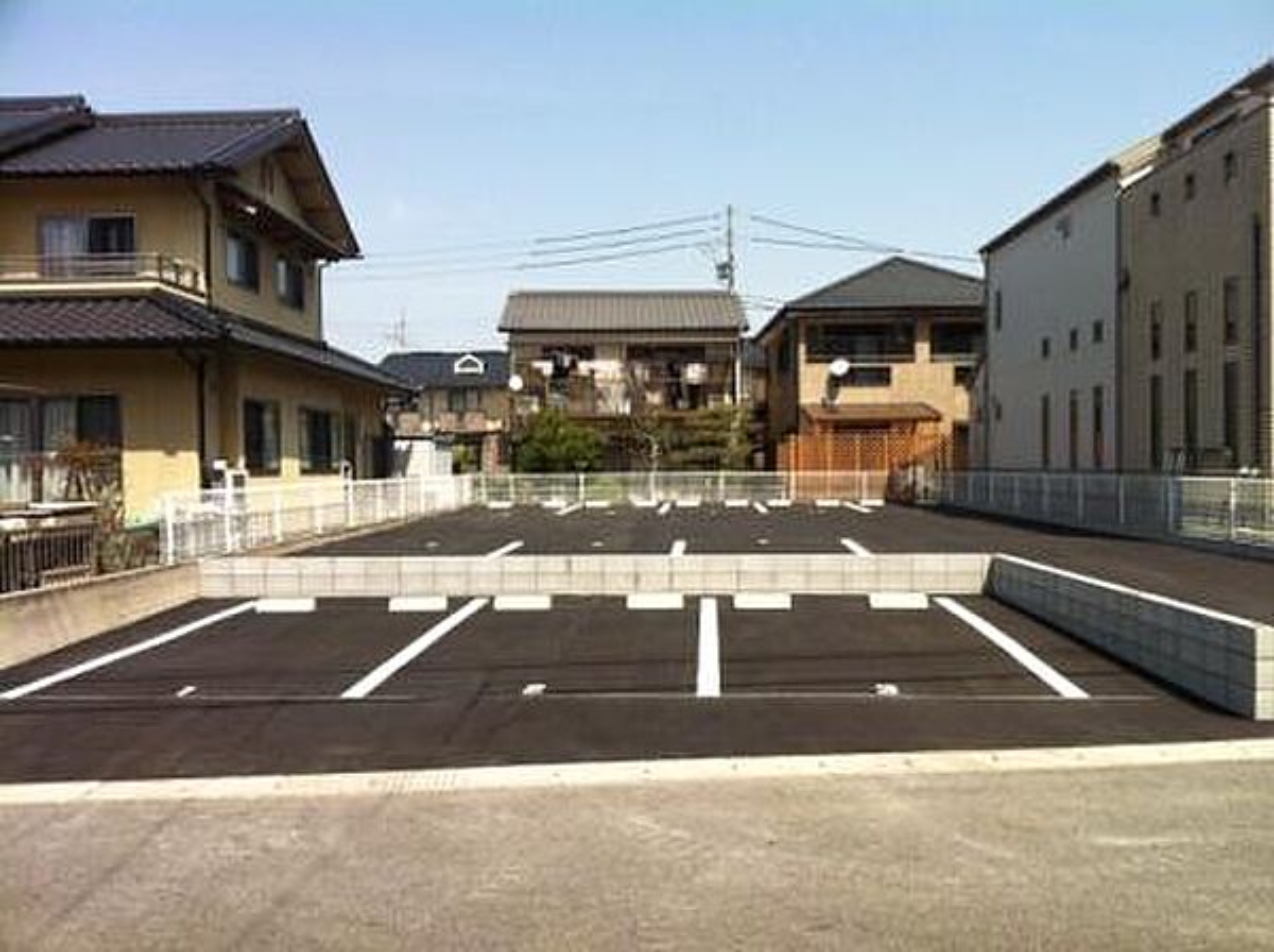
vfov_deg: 40.6
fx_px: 1286
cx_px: 637
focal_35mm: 35
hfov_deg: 52.7
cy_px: 476
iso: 80
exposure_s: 1/1371
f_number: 2.8
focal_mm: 3.85
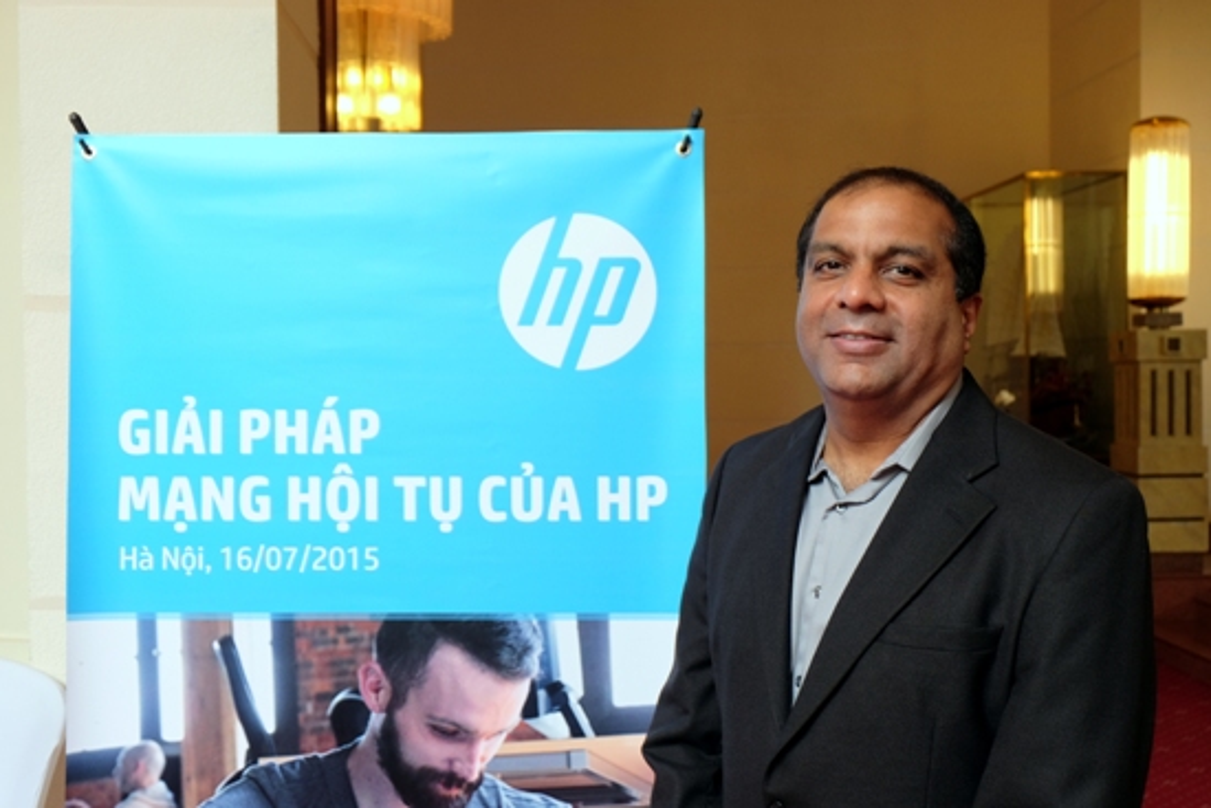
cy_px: 404
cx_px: 606
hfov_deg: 50.7
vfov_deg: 35.1
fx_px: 1279
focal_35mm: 38
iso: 400
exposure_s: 1/70
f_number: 4.5
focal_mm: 25.6
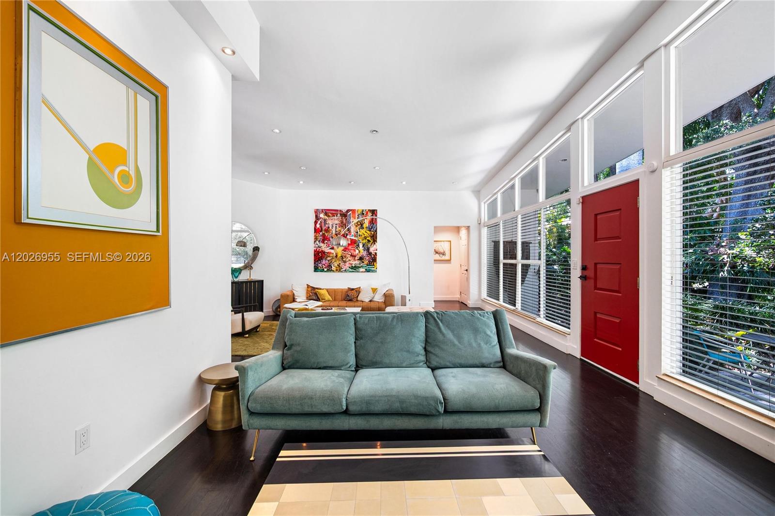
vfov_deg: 81.2
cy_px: 258
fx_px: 301
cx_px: 388
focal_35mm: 14
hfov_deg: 104.3
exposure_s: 1/5
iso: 100
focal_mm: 7
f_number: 5.6
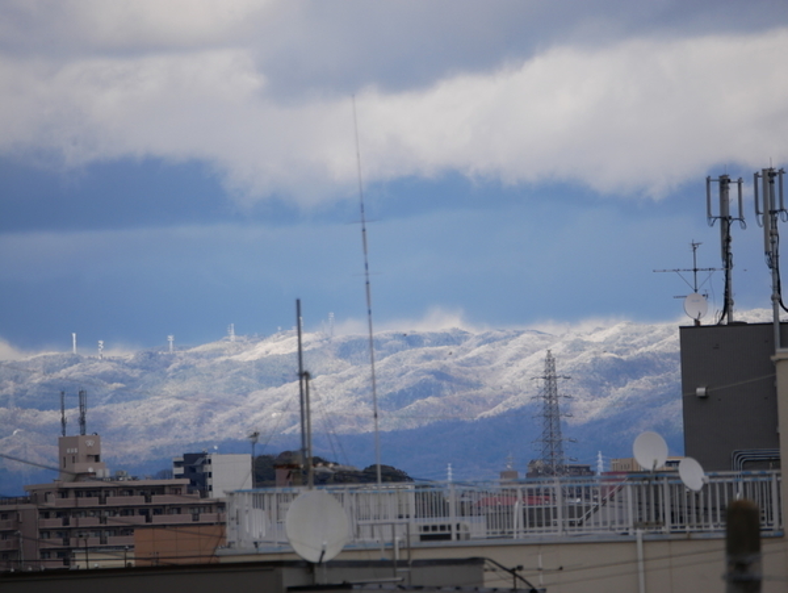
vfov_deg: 2.5
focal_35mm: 600
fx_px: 13669
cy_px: 296
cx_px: 394
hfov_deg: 3.3
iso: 200
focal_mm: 300
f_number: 6.7
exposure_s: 1/640
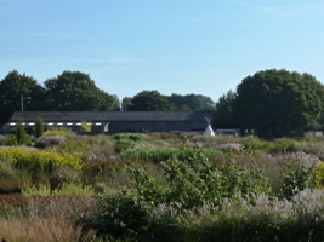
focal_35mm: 90
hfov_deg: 21.8
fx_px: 842
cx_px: 163
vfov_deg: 16.4
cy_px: 106
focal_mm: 7.3
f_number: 5.6
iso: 125
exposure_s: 1/400
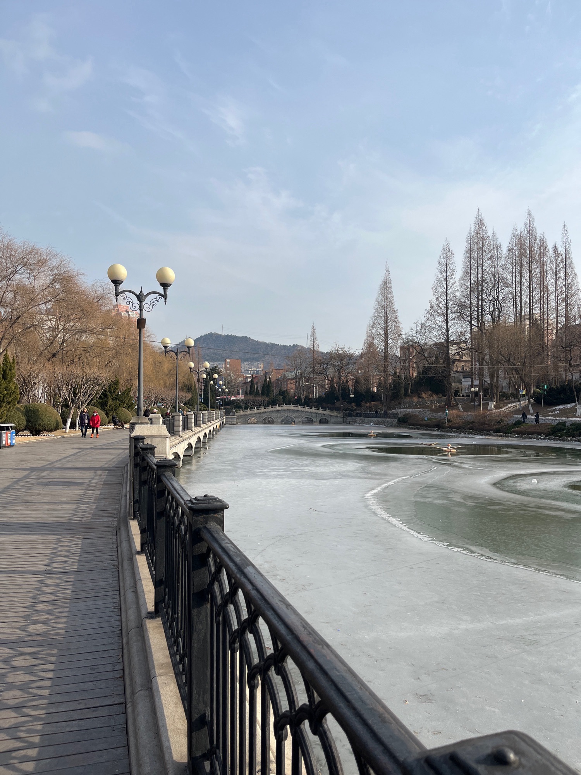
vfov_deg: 67.3
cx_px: 290
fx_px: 582
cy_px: 388
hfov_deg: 53.1
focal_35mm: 26
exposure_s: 1/3521
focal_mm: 5.1
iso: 50
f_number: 1.6
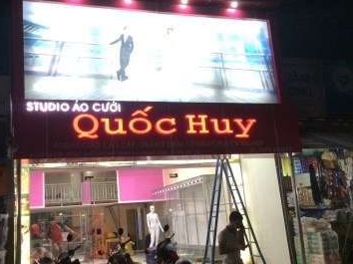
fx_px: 418
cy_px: 132
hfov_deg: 45.5
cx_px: 141
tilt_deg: +11.1
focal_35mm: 41
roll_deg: +3.3
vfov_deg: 35.1
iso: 200
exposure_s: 1/30
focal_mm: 4.15
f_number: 2.2
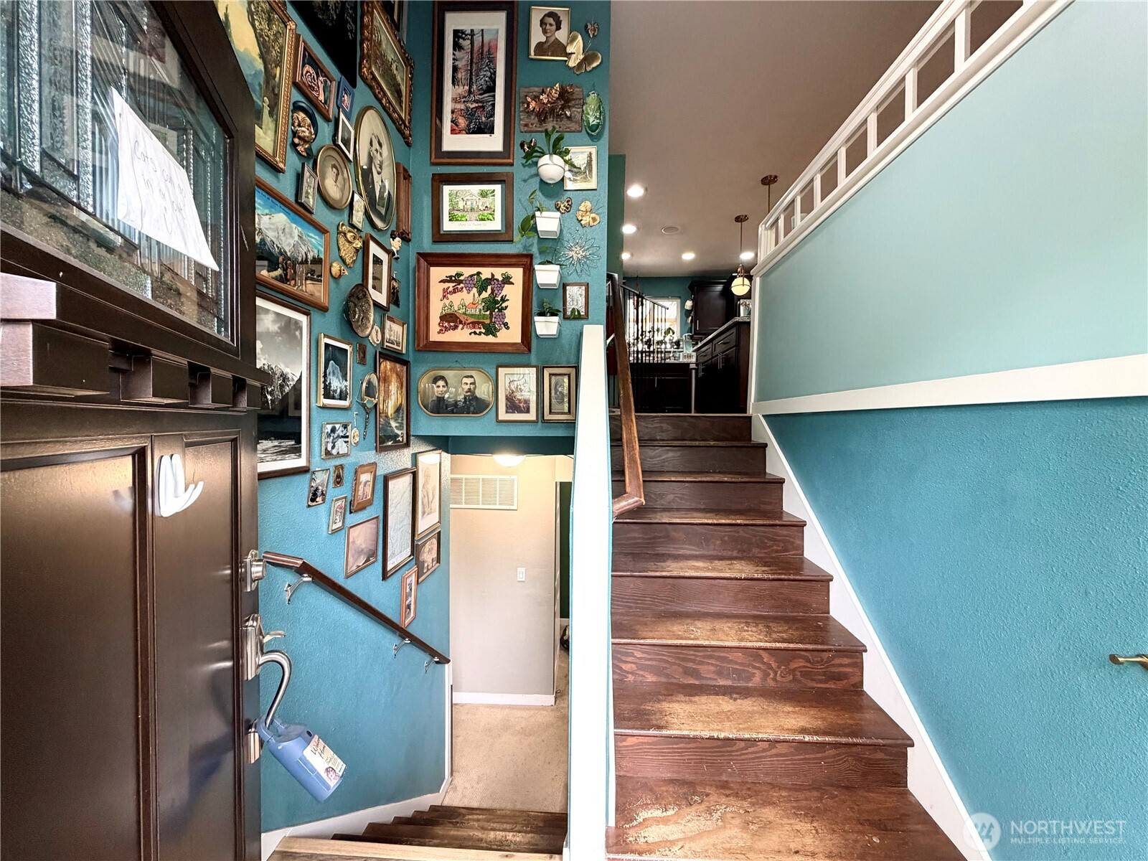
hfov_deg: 102.1
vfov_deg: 85.7
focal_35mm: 14
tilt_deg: +0.2
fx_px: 464
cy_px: 430
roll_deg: +0.0
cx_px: 574
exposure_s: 1/60
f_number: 2.2
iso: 250
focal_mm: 2.22
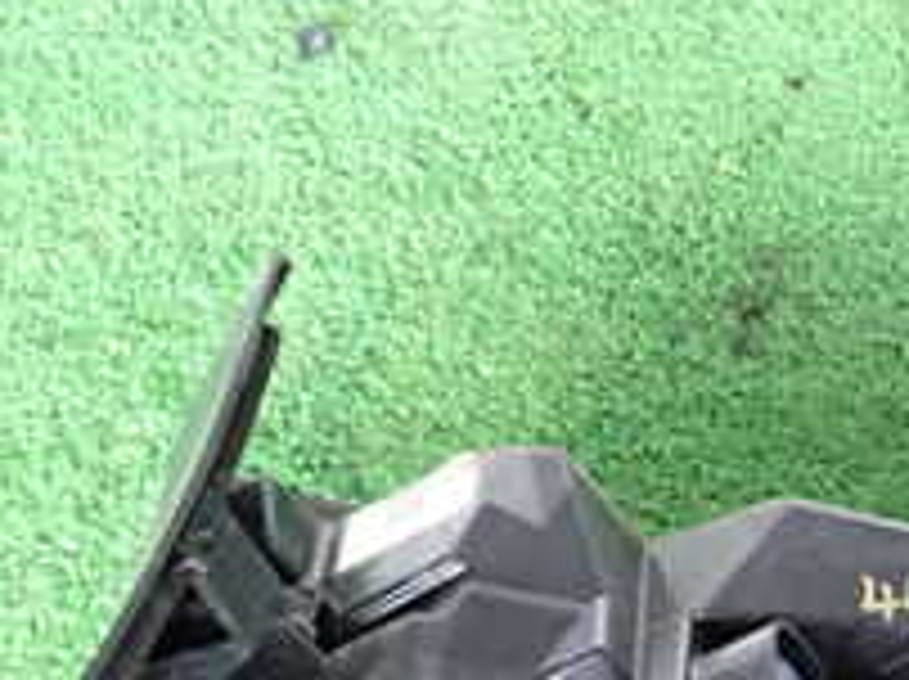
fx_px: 2806
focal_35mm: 107
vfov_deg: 13.4
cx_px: 837
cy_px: 865
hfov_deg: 18.1
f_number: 2.5
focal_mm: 6.37
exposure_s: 1/40
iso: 640
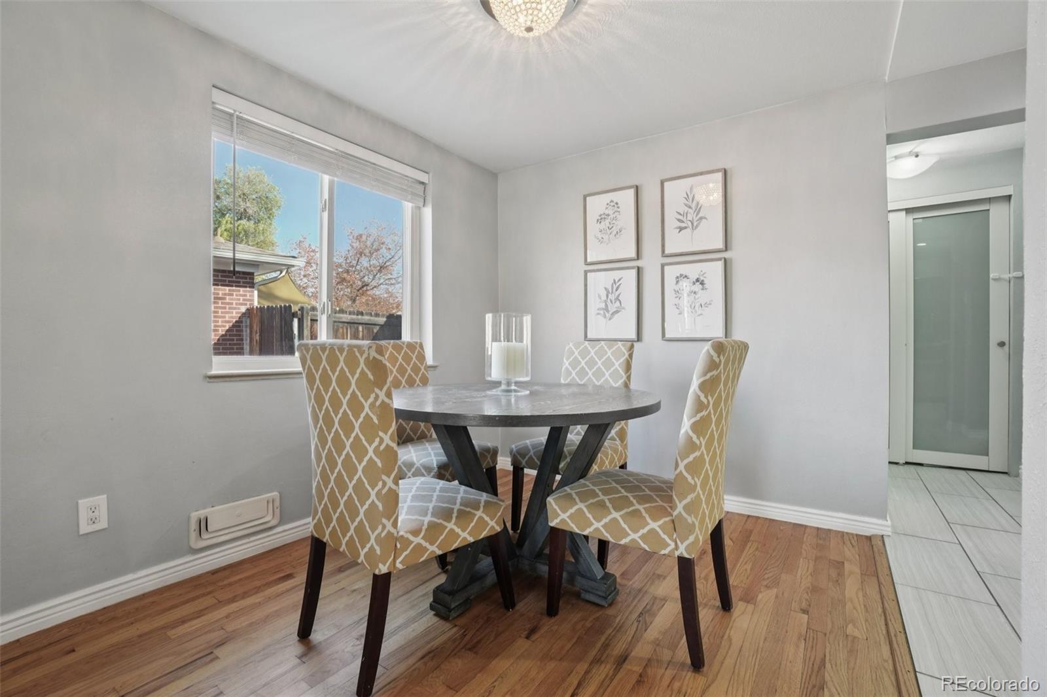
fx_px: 436
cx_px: 524
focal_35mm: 15
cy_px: 348
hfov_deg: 100.4
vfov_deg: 77.3
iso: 400
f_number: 8
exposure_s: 1/20
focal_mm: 10
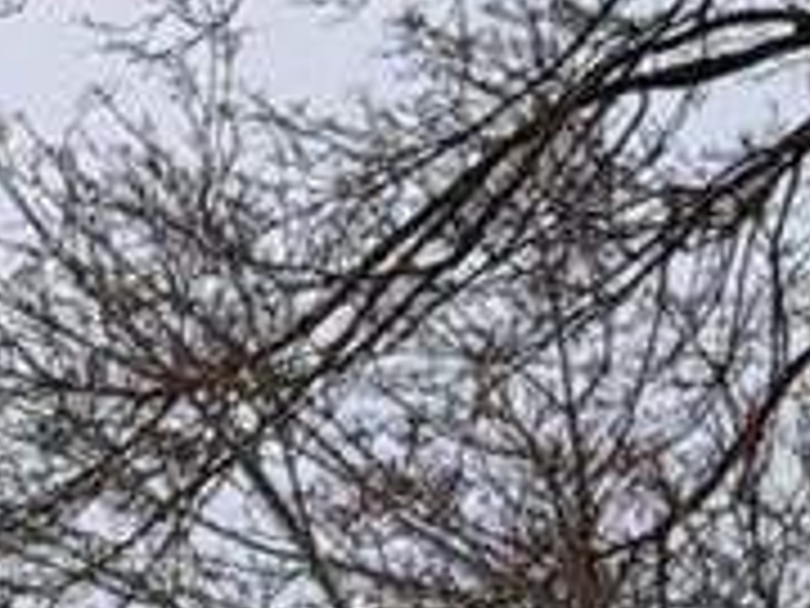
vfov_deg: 3.8
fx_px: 8985
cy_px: 1554
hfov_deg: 4.8
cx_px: -1994
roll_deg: +0.1
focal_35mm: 384
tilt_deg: +2.7
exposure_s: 1/7143
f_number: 1.78
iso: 64
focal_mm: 6.76
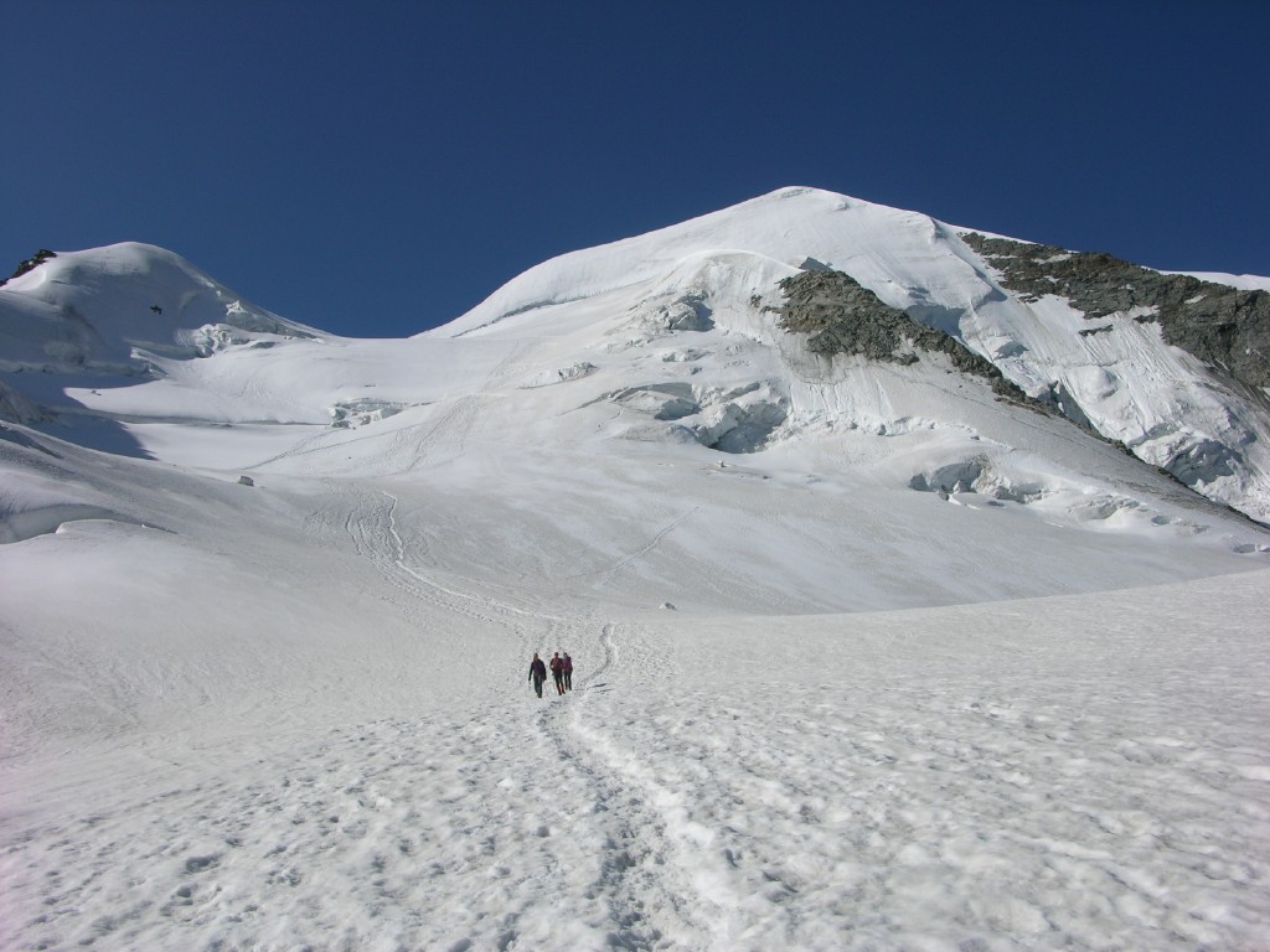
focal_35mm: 35
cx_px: 635
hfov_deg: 52.6
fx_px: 1284
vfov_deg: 40.7
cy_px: 476
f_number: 8
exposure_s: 1/379
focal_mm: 8.9
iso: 50
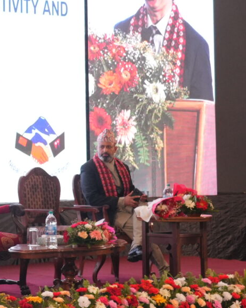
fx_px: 1274
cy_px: 86
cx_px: -91
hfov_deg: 10.7
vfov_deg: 13.7
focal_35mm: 140
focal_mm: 34
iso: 2500
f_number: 4
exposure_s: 1/125
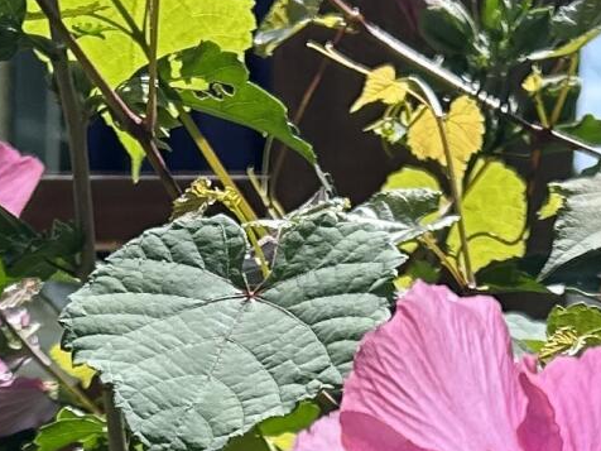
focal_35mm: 164
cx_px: 259
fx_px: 2847
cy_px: 844
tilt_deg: -8.2
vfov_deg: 8.6
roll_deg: -2.0
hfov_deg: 12.0
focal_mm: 5.7
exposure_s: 1/1869
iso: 50
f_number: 1.5
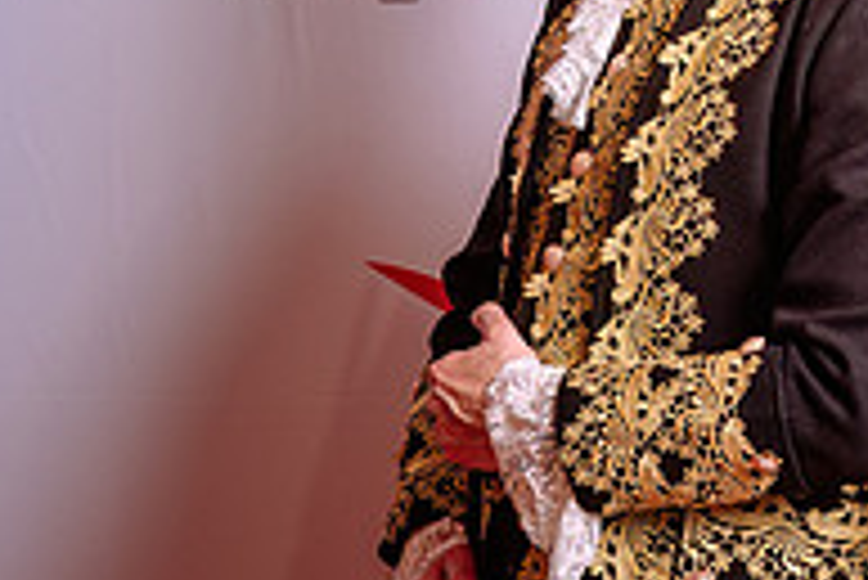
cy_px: 155
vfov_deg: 9.0
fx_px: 3692
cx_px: 935
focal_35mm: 153
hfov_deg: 13.2
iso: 200
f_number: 4.5
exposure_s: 1/160
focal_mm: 50
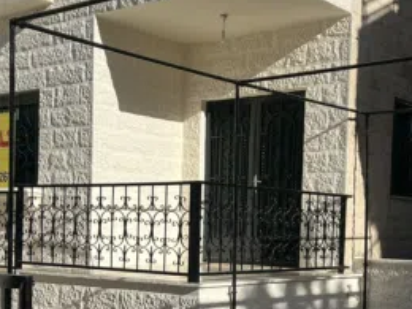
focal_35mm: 64
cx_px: 184
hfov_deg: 30.2
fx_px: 762
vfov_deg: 22.6
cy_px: 250
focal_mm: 5.7
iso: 50
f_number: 1.5
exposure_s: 1/6579
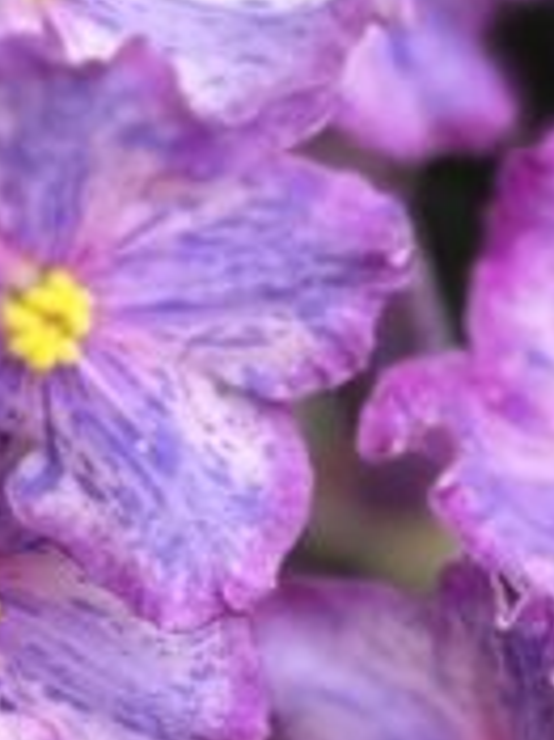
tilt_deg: -33.4
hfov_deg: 4.9
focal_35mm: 305
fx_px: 6516
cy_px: 216
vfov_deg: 6.5
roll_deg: +3.8
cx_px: 427
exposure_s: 1/350
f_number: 1.6
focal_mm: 5.96
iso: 50
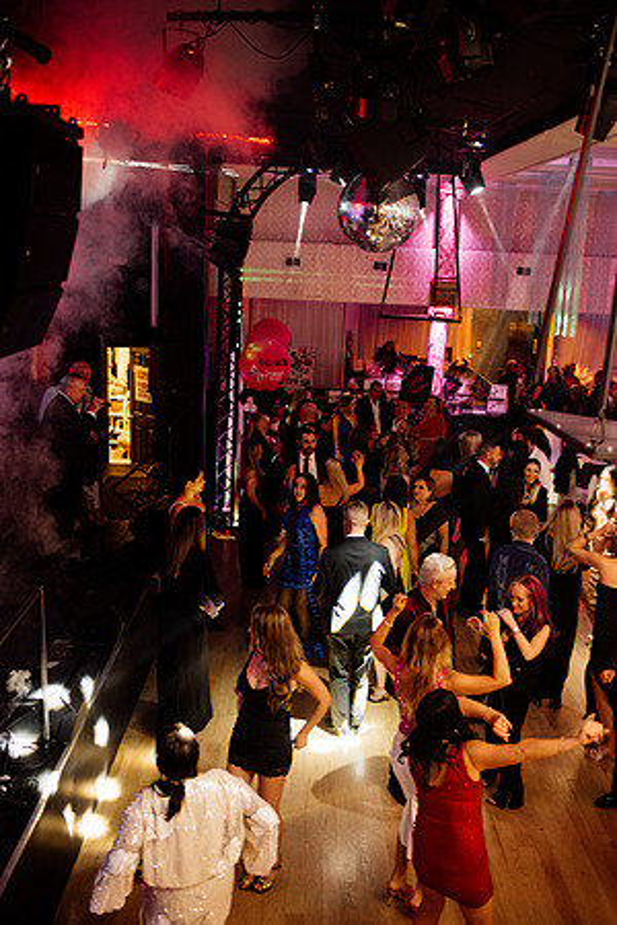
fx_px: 900
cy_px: 462
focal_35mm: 35
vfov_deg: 54.4
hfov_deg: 37.9
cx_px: 308
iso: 2000
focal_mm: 35
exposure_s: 1/200
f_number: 2.5
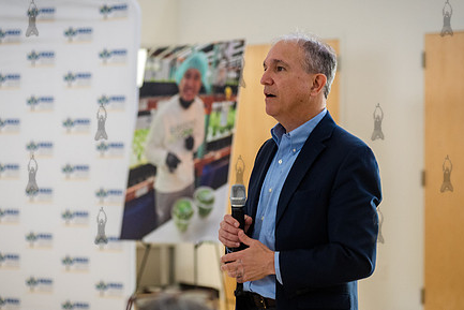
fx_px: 1728
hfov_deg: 15.3
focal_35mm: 134
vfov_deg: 10.2
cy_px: 173
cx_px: 239
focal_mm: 100
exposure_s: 1/200
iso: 2500
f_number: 3.5
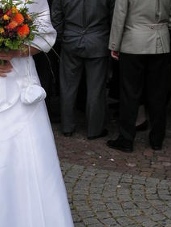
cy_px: 85
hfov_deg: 19.2
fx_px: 501
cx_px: 40
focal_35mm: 76
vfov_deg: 25.6
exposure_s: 1/320
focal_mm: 6
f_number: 3.2
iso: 50
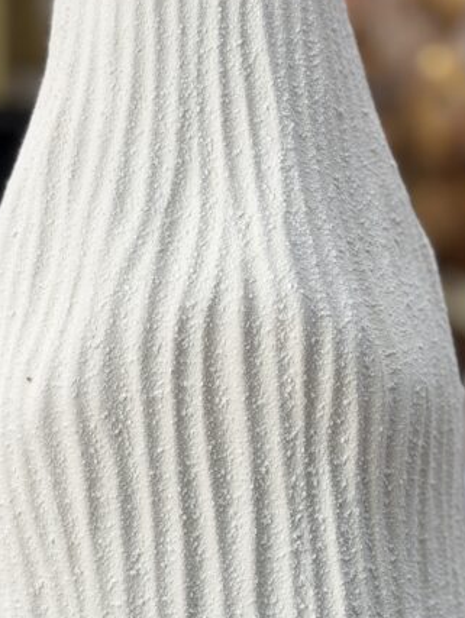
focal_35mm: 115
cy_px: 514
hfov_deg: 12.9
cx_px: 185
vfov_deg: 16.9
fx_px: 2057
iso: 100
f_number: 1.78
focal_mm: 6.76
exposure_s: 1/120
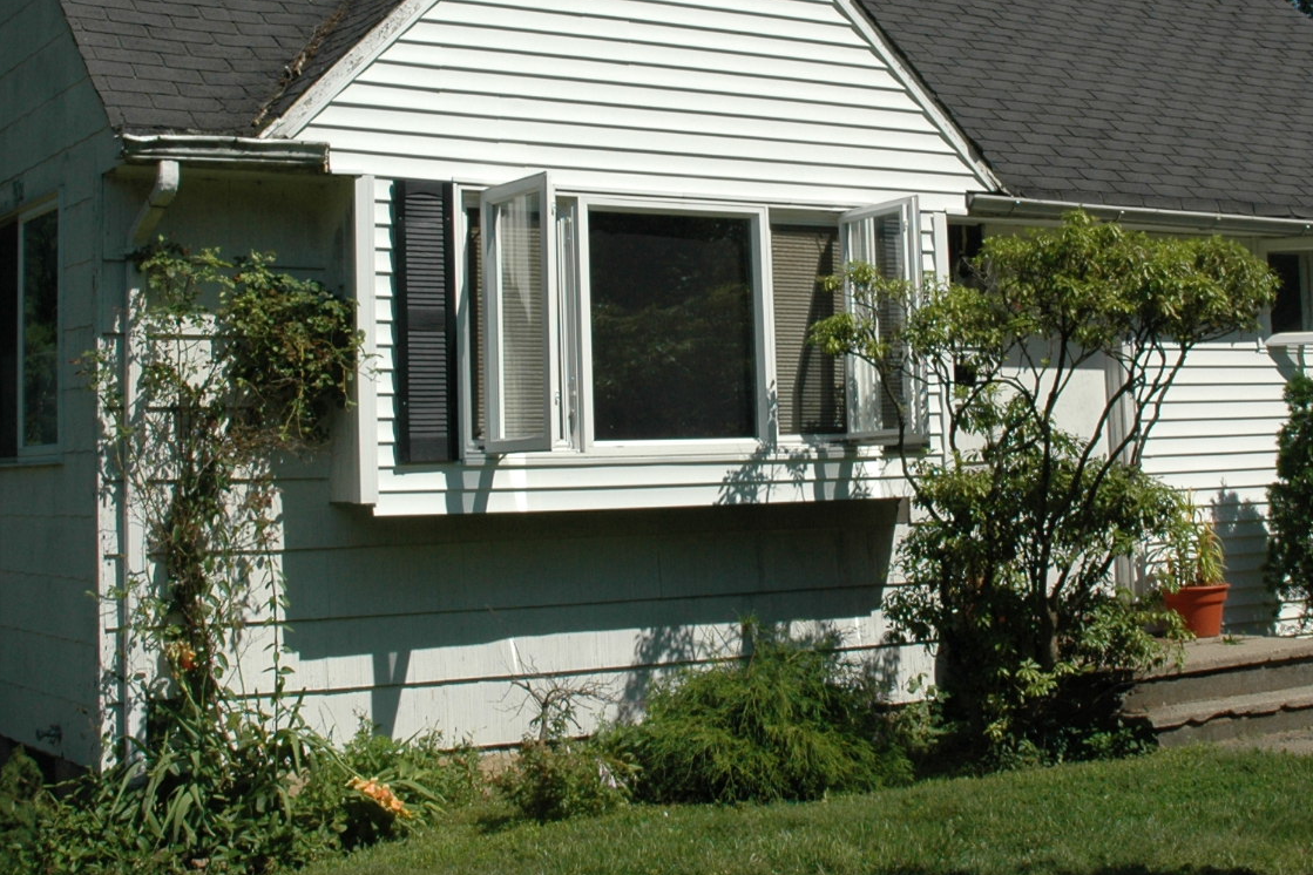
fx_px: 1969
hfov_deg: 36.9
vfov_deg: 24.9
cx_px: 693
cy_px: 267
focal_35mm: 54
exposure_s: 1/500
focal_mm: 18
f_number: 11
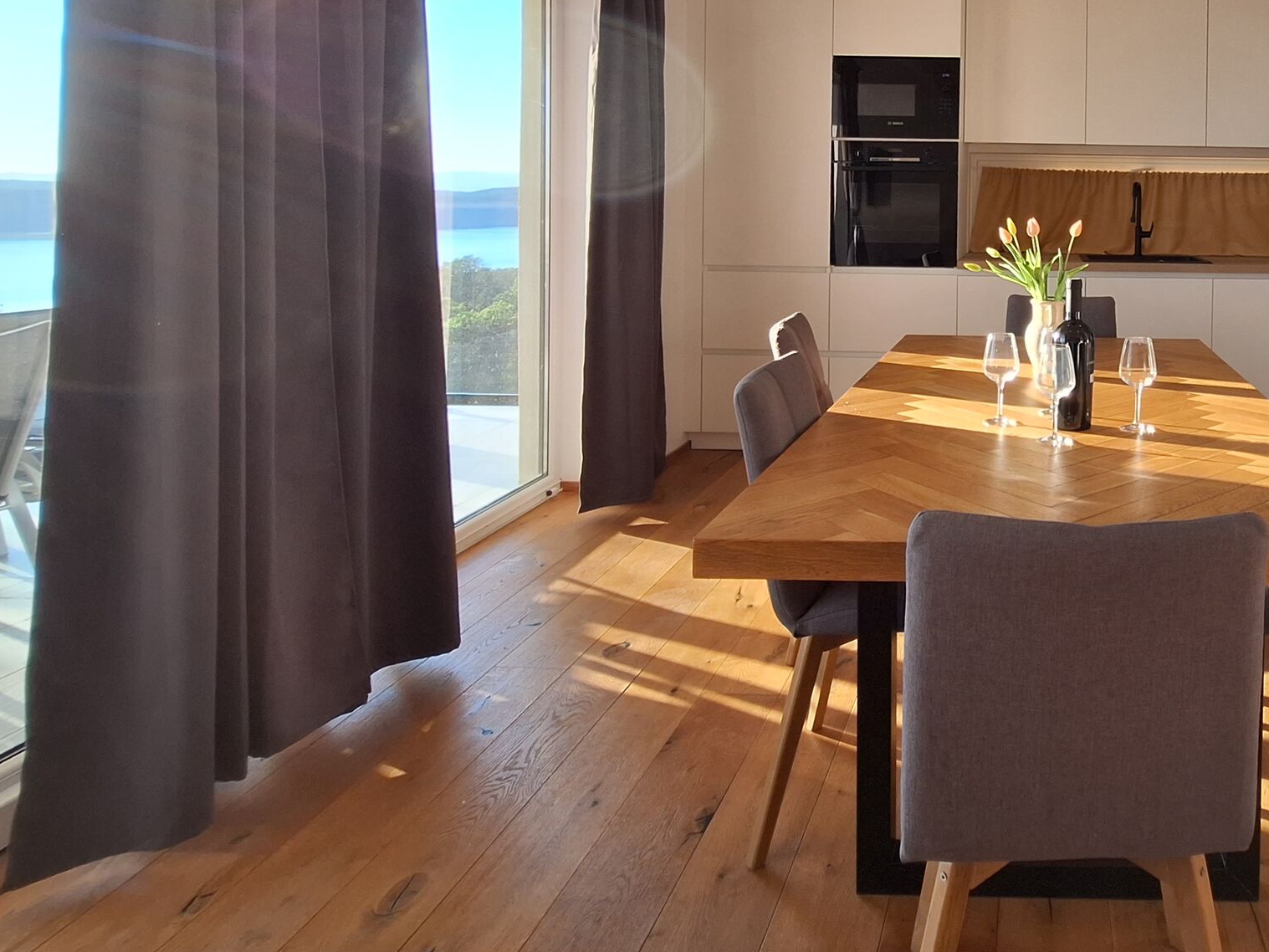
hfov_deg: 65.2
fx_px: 880
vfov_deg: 53.6
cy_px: 213
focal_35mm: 24
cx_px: 1015
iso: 40
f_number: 2.2
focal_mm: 1.74
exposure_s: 1/203
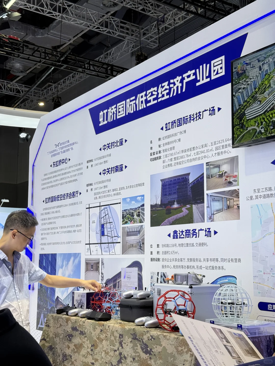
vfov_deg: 39.7
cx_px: 138
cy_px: 183
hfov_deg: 30.3
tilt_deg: +7.8
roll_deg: -1.4
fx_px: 508
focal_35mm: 48
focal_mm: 6.76
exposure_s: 1/133
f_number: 1.78
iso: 50
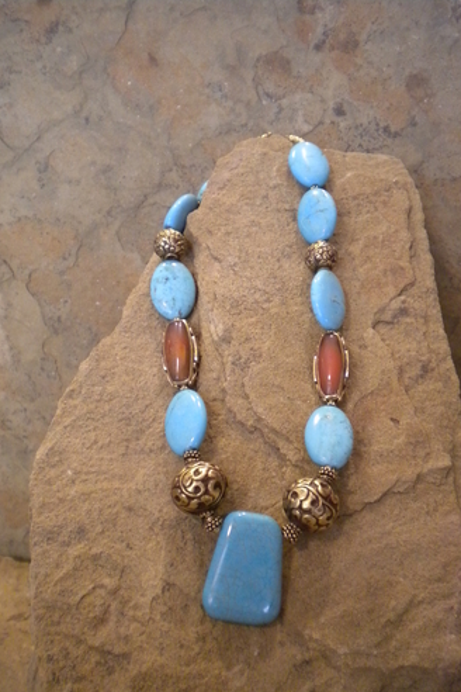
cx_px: 252
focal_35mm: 37
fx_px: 711
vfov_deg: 51.9
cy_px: 350
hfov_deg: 35.9
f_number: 3.1
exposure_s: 1/18
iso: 400
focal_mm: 6.3
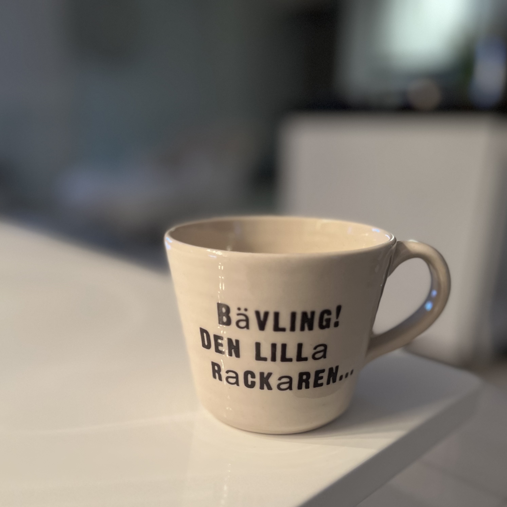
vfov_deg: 51.5
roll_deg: +0.1
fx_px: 514
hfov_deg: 52.5
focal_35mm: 31
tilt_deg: -20.6
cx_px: 251
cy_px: 339
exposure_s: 1/50
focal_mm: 5.7
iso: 400
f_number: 1.5
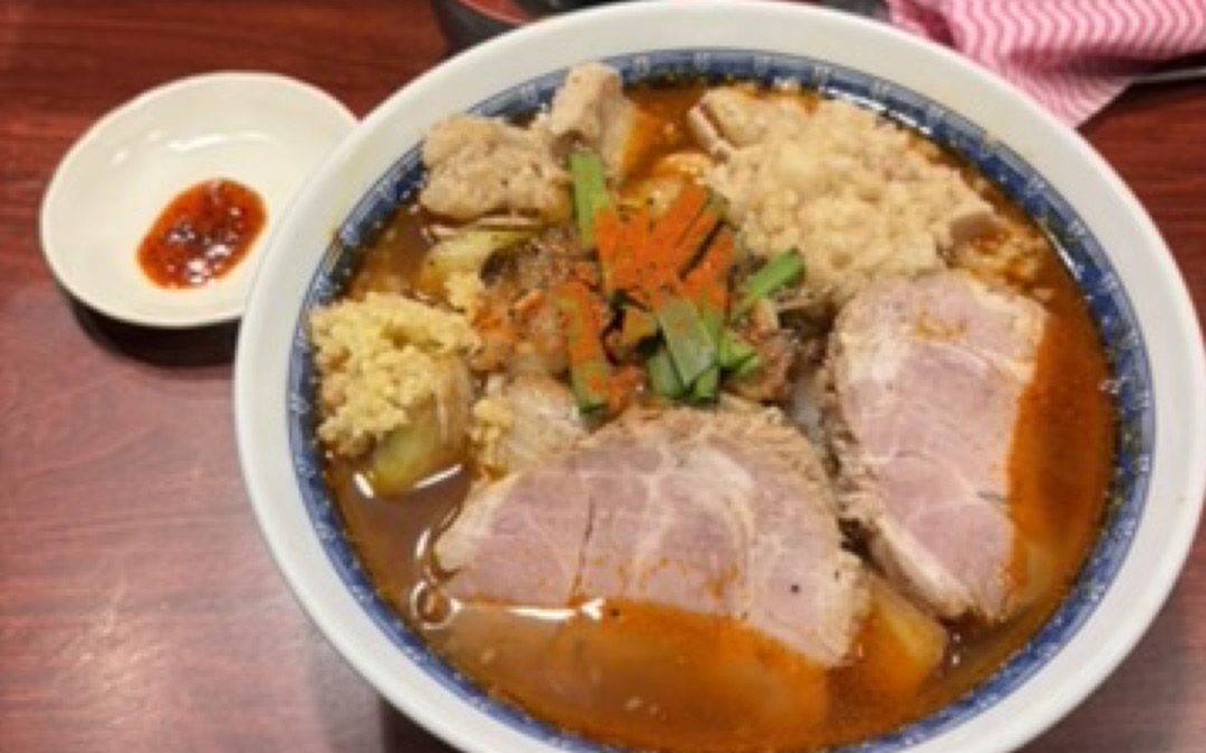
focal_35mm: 37
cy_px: 289
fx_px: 1216
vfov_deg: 34.3
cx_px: 606
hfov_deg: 52.8
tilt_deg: -52.7
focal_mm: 5.96
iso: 100
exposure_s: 1/50
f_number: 1.6
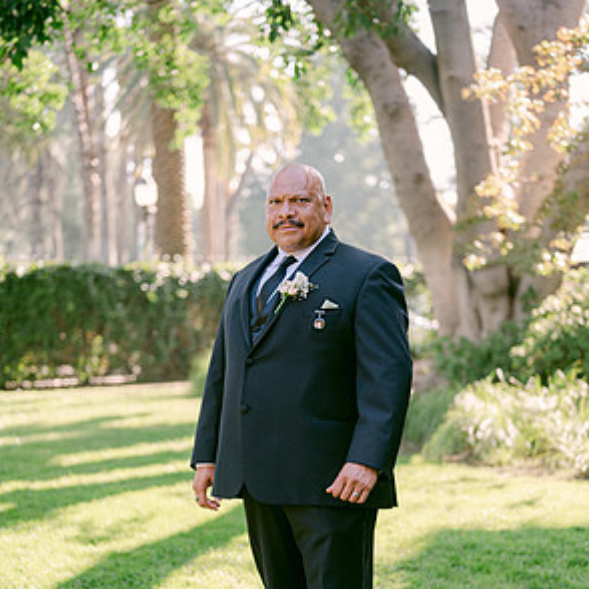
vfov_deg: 26.3
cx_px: 291
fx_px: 1251
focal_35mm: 65
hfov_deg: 26.5
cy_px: 415
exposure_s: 1/1250
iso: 160
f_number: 1.8
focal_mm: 50
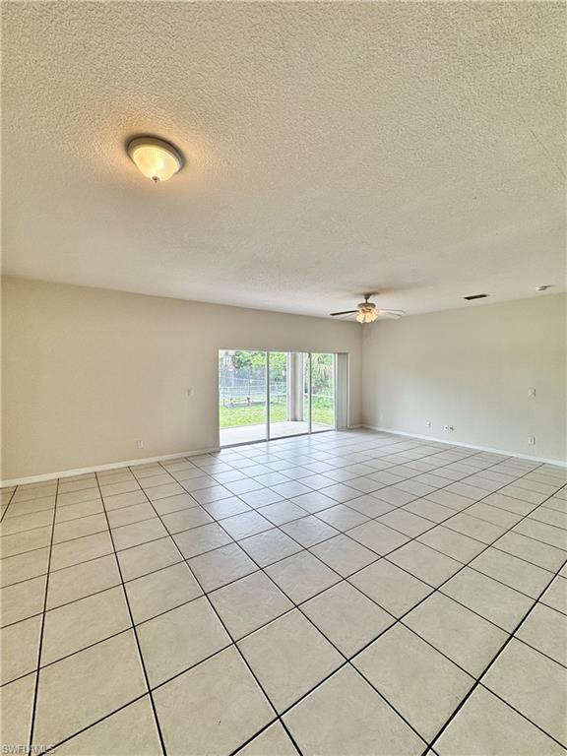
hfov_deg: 85.7
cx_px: 284
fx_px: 306
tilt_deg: -2.7
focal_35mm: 14
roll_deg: -0.3
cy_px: 378
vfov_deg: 102.1
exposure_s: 1/151
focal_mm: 2.22
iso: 40
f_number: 2.2
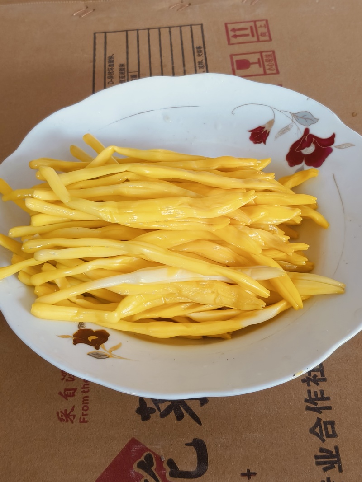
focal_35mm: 47
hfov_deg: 30.9
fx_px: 655
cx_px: 181
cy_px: 241
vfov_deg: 40.4
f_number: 1.8
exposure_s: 1/50.1
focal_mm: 4.84
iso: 400
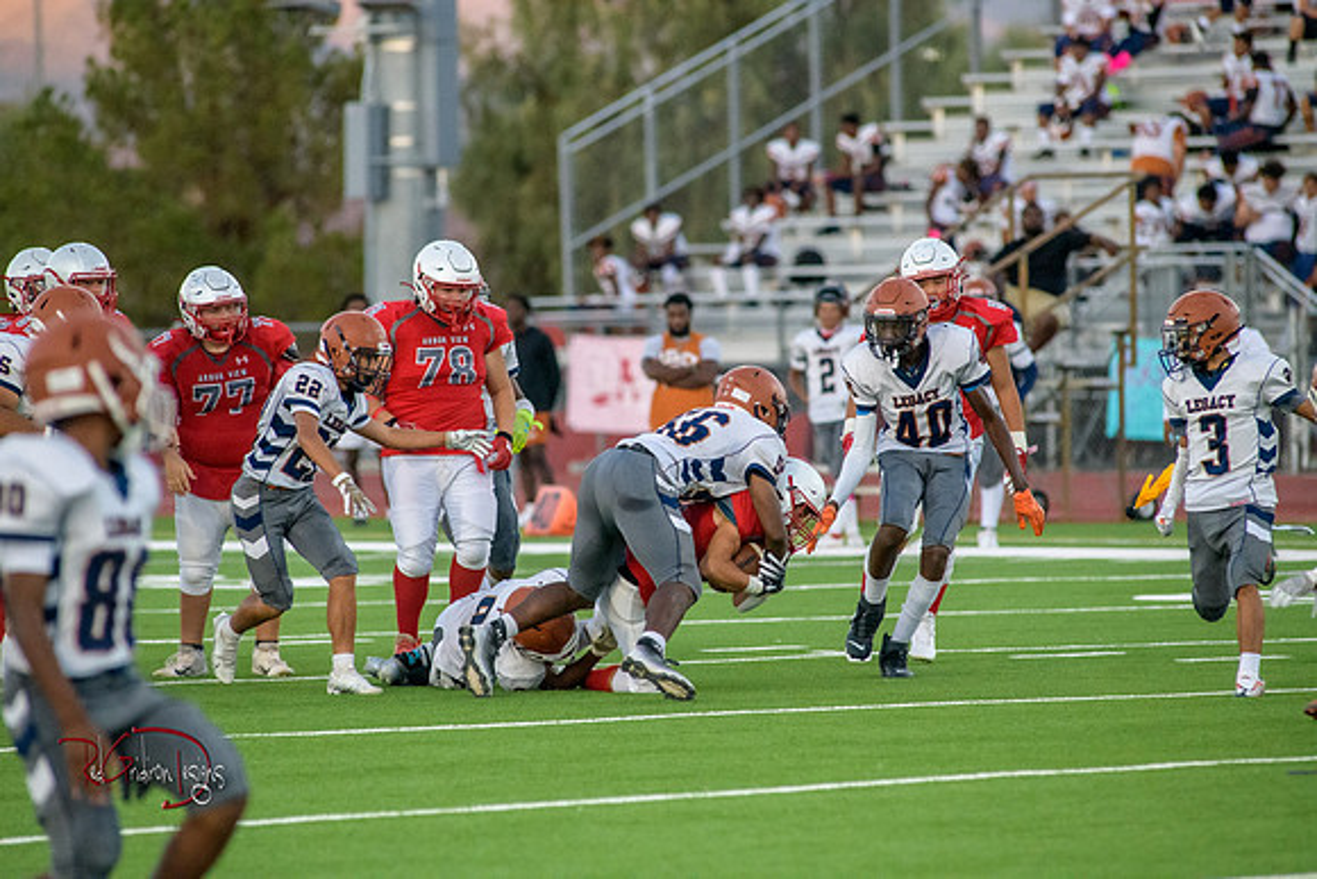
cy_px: 440
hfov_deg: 6.9
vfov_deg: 4.6
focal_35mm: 300
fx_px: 10977
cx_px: 658
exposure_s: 1/6400
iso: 4000
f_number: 5
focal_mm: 300
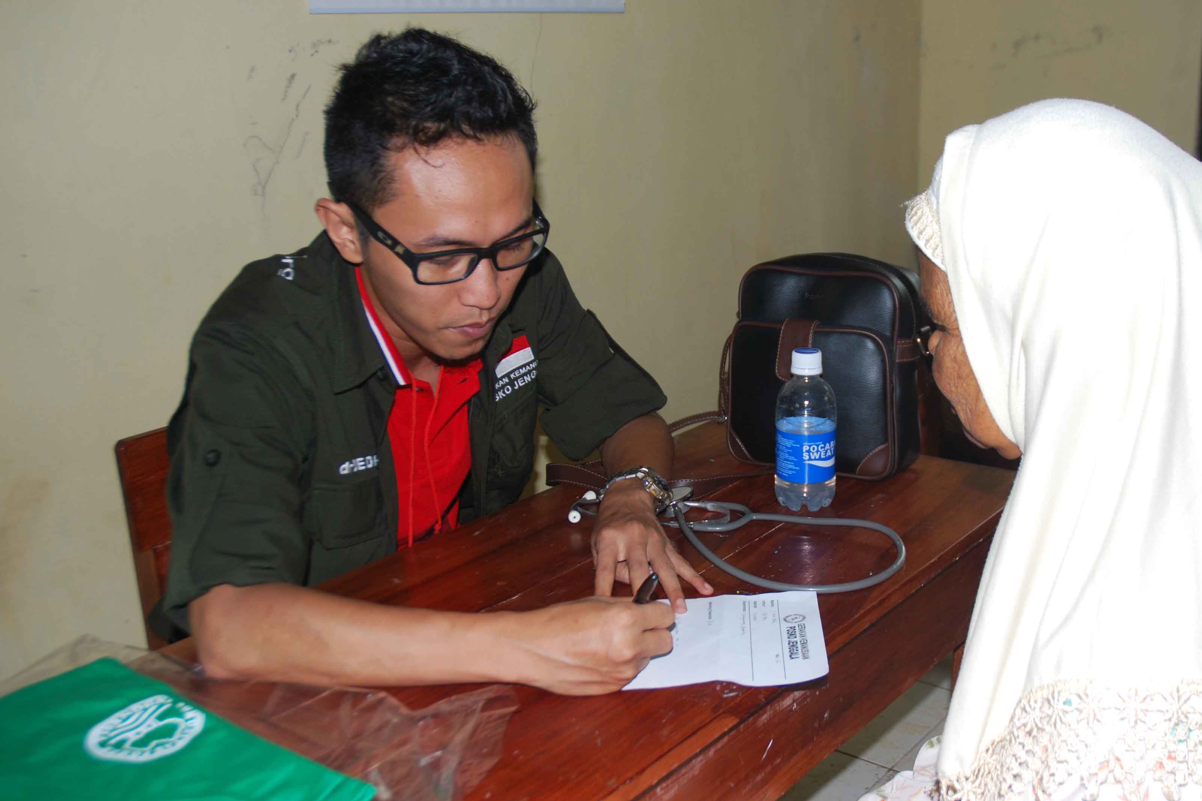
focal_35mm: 40
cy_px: 426
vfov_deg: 33.4
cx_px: 694
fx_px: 1335
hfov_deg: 48.3
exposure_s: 1/60
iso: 200
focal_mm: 22
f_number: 3.8
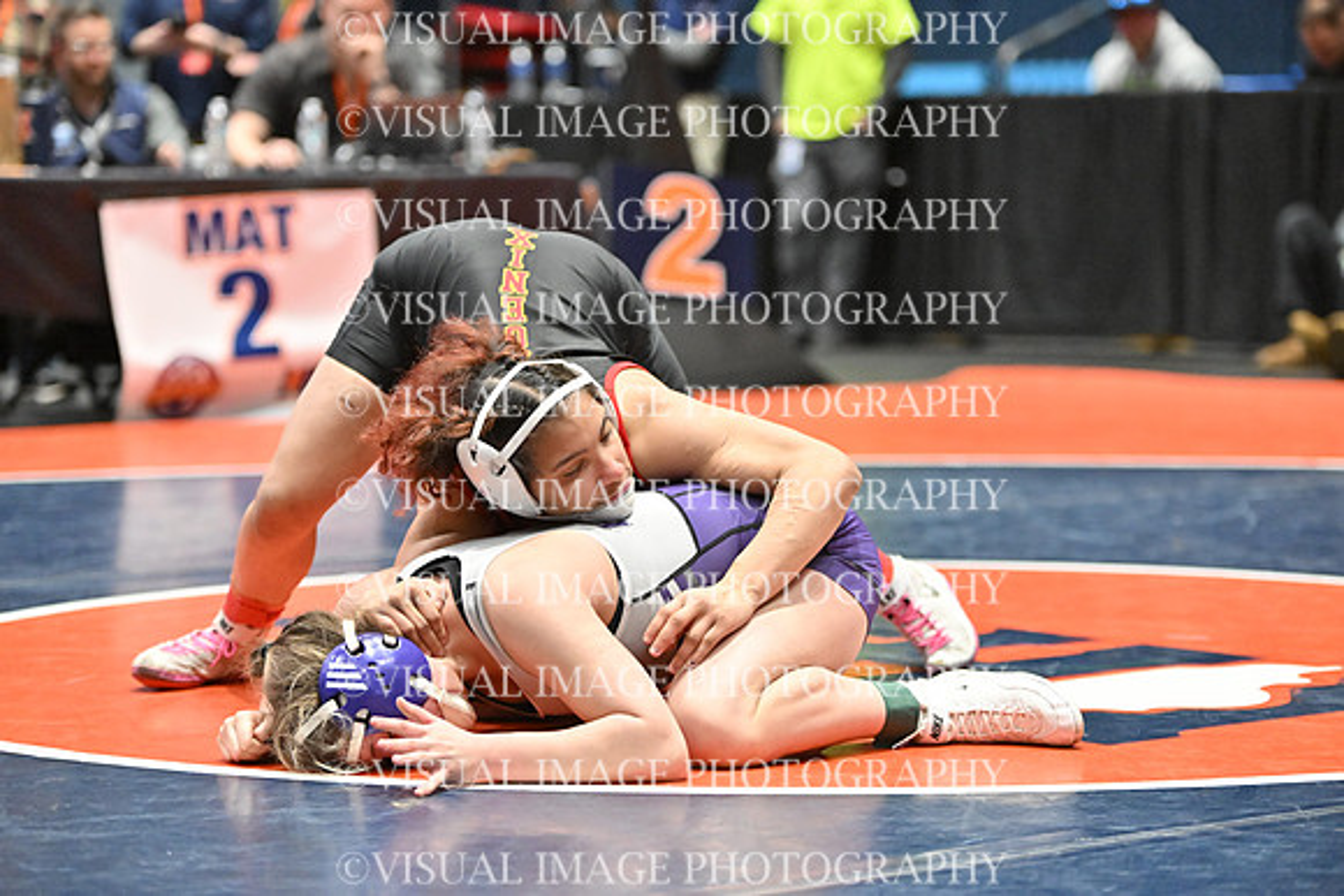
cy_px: 448
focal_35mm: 122
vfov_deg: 11.2
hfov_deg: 16.8
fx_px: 4556
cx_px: 672
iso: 6400
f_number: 2.8
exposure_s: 1/1000
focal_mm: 122
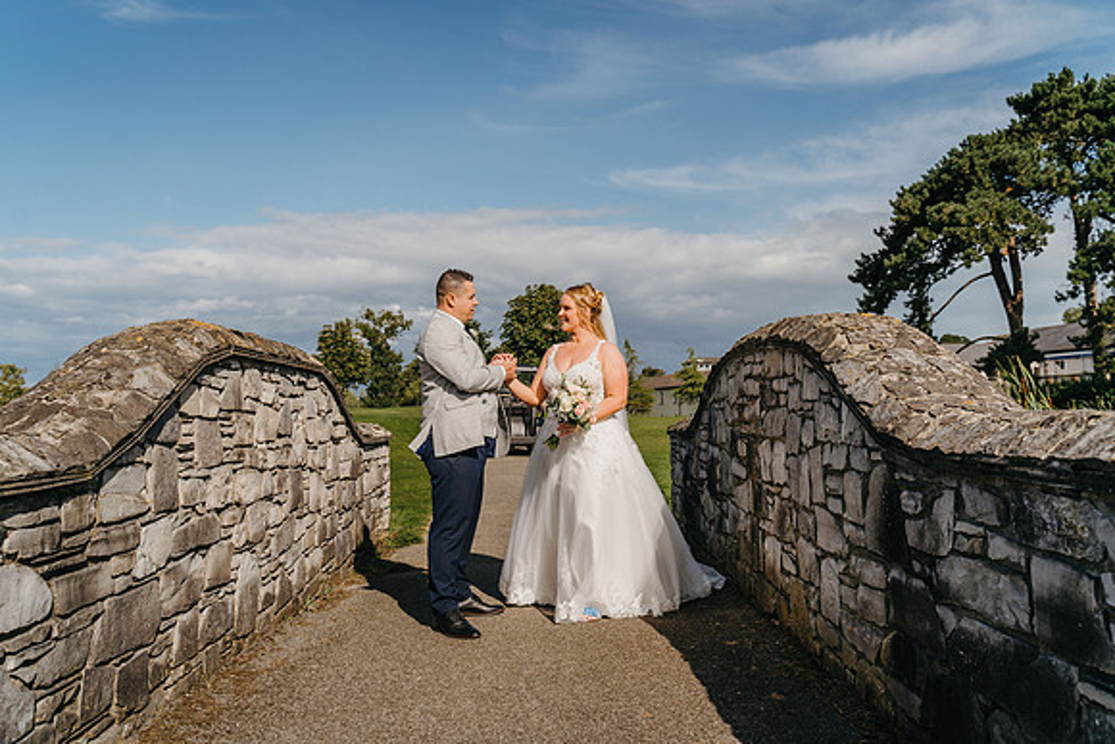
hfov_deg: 65.5
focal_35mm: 28
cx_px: 558
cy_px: 372
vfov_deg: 46.4
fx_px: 867
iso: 50
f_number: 4.5
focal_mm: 28
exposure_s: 1/1000
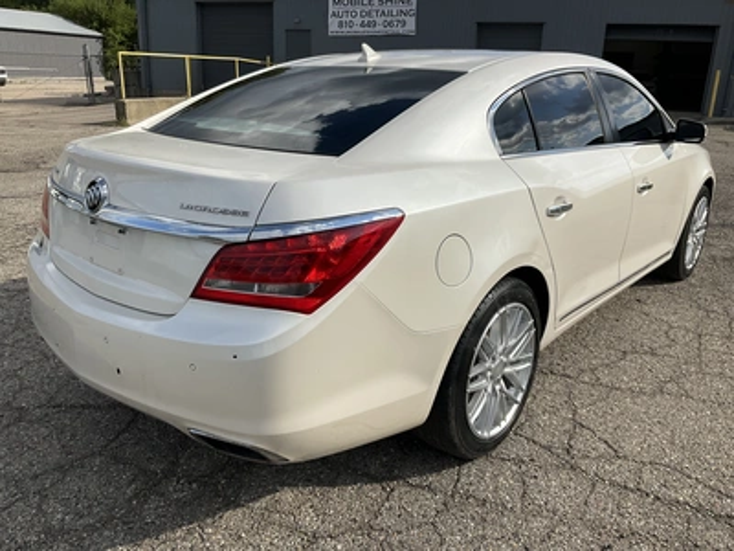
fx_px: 615
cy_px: 276
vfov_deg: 48.2
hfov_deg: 61.7
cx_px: 367
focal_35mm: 29
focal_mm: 3
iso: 25
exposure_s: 1/3125
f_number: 1.8
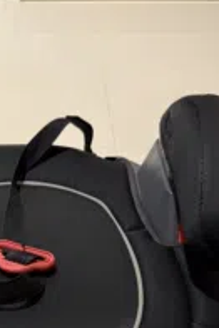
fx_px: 465
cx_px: 17
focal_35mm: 51
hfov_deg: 25.6
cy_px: 264
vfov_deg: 37.4
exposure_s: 1/50
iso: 320
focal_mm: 6.76
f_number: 1.78
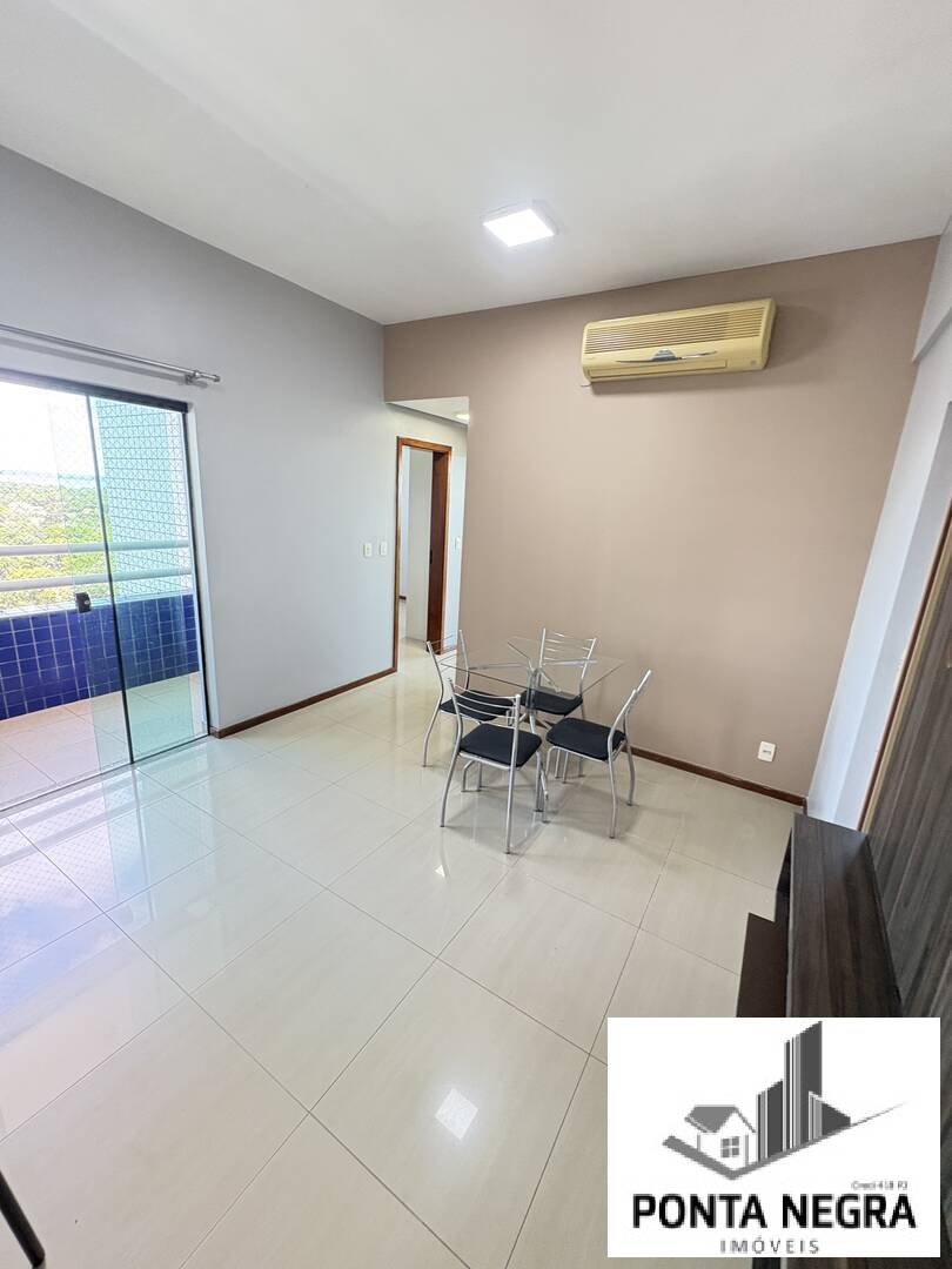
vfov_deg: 102.1
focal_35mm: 14
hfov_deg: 85.7
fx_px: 513
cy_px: 634
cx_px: 476
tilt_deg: -12.8
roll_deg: -1.5
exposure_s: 1/60
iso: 400
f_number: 2.2
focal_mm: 2.22
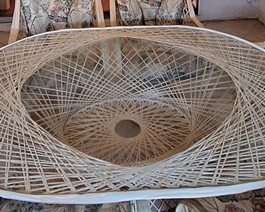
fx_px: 306
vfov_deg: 30.6
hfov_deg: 46.7
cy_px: -60
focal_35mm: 39
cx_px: 111
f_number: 2.2
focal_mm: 1.74
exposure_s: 1/24
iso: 200
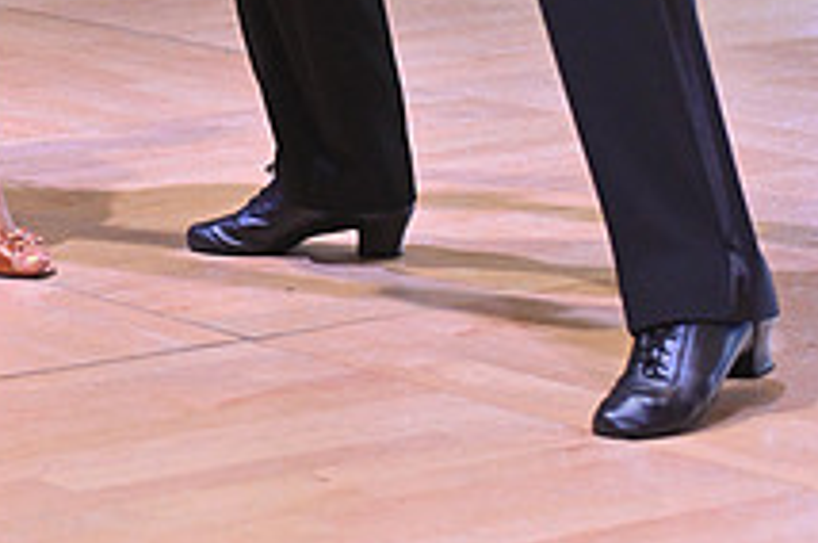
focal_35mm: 190
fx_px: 4311
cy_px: -359
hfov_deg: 10.8
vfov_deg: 7.1
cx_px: 166
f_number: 4
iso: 2000
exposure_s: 1/250
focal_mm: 70
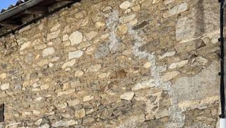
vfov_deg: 16.4
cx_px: 91
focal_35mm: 69
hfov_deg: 30.5
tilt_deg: +5.0
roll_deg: -0.8
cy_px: 174
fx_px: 414
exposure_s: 1/1695
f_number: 1.6
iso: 50
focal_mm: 5.1
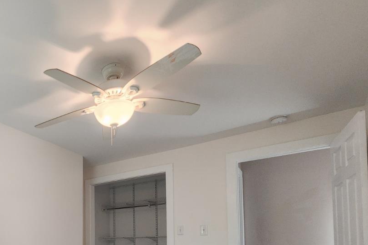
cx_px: 50
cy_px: 239
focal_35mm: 25
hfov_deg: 62.3
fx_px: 256
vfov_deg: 44.4
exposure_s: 1/60
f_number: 2.2
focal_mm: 2.2
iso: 160
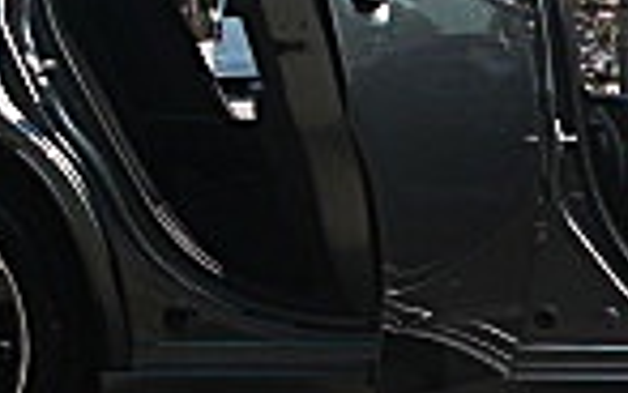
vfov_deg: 7.9
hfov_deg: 12.5
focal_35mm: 166
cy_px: 329
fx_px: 2842
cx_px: 602
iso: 50
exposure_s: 1/640
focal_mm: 6.3
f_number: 2.8
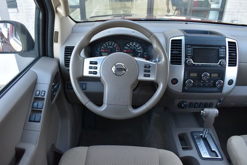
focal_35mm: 27
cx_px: 124
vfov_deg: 47.9
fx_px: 185
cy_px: 82
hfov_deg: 67.4
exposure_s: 1/25
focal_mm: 18
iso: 400
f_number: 7.1
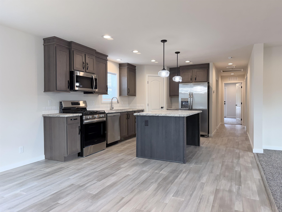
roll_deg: +0.7
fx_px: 196
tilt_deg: -0.6
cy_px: 106
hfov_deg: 71.6
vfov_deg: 56.8
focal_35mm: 24
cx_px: 141
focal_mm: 6.76
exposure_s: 1/202
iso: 200
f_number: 1.78
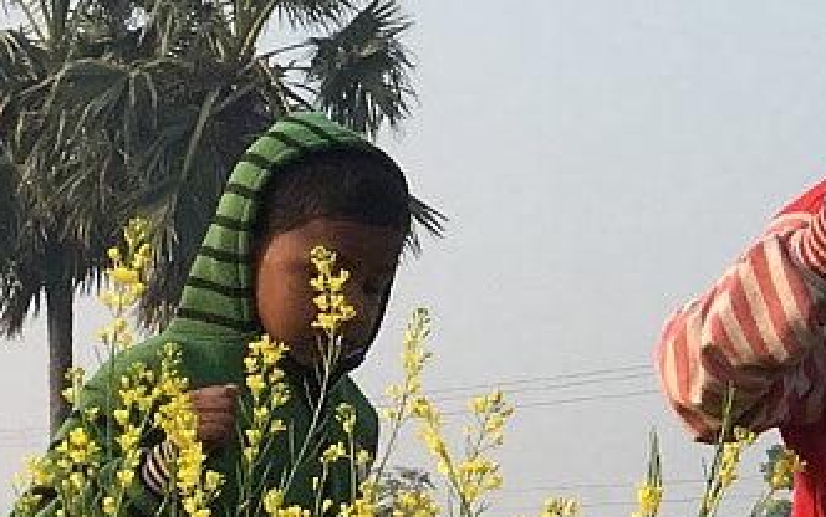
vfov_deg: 8.9
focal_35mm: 148
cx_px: 1358
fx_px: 3334
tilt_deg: +9.5
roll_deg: -0.6
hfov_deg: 13.1
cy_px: 214
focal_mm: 4.15
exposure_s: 1/1115
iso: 25
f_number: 2.2
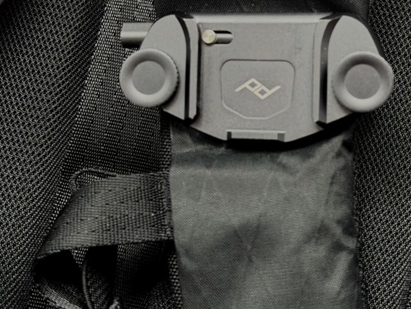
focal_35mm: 77
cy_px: 84
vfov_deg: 19.1
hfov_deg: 25.2
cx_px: 261
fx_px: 915
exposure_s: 1/50
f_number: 1.78
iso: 160
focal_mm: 6.76
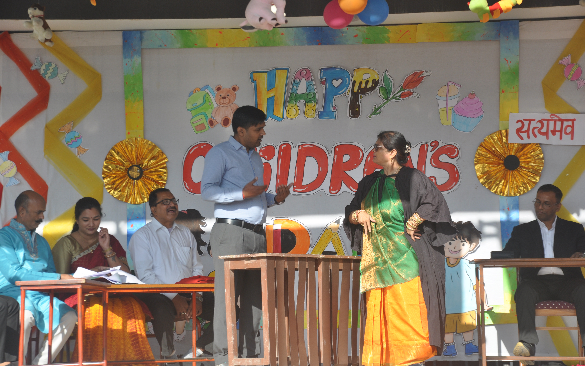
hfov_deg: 15.1
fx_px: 2200
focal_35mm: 138
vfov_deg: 9.5
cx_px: 293
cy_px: 186
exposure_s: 1/250
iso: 200
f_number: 8
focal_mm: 90
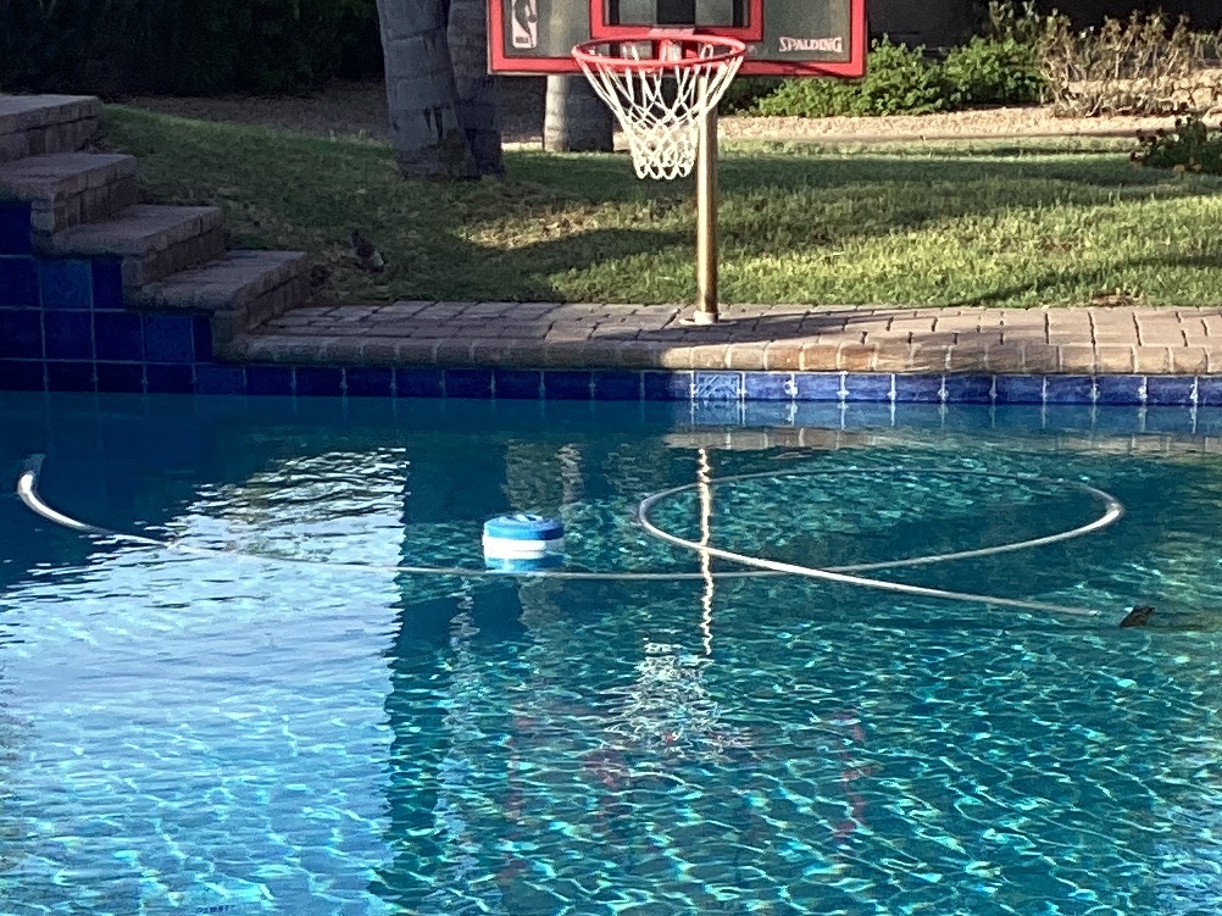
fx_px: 3565
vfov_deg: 14.2
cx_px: 791
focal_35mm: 101
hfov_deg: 19.4
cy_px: 1065
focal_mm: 3.3
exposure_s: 1/426
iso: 25
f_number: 2.4
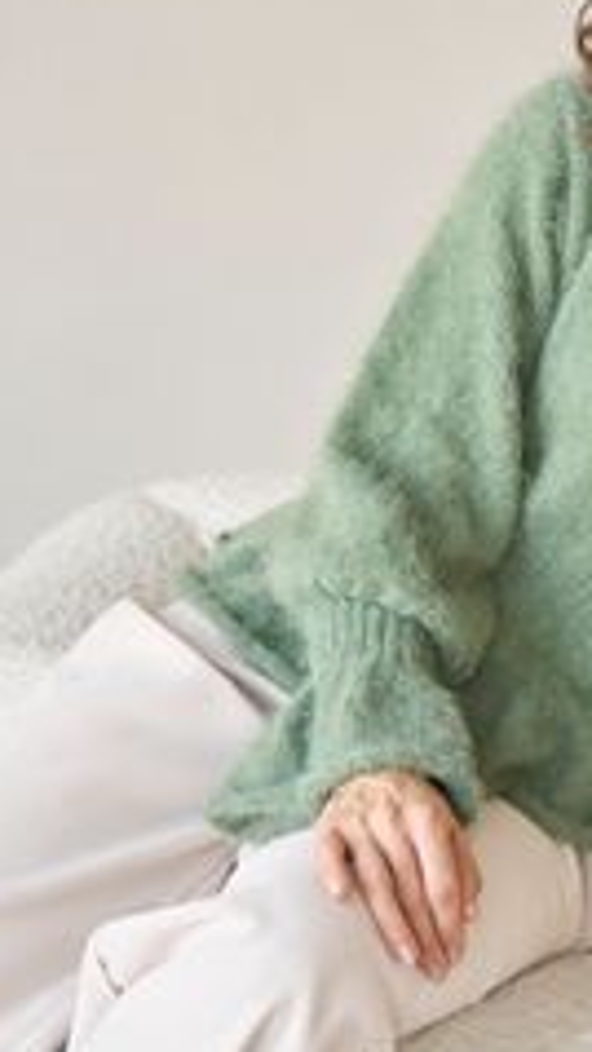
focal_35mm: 101
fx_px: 2817
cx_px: 654
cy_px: 579
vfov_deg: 21.1
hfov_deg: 11.8
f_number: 2.8
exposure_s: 1/100
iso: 500
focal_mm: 51
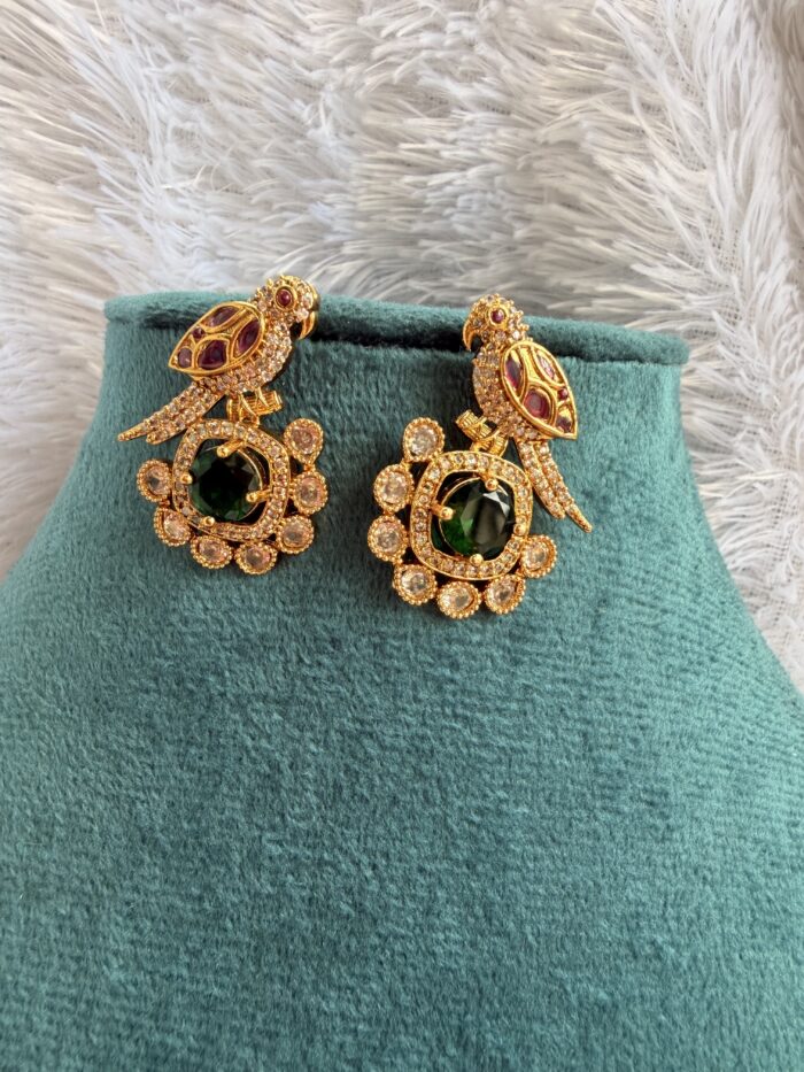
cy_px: 536
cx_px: 402
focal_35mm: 24
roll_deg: -1.6
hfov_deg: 56.8
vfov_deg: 71.6
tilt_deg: -28.3
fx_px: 743
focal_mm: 2.22
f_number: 2.2
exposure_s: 1/121
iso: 125
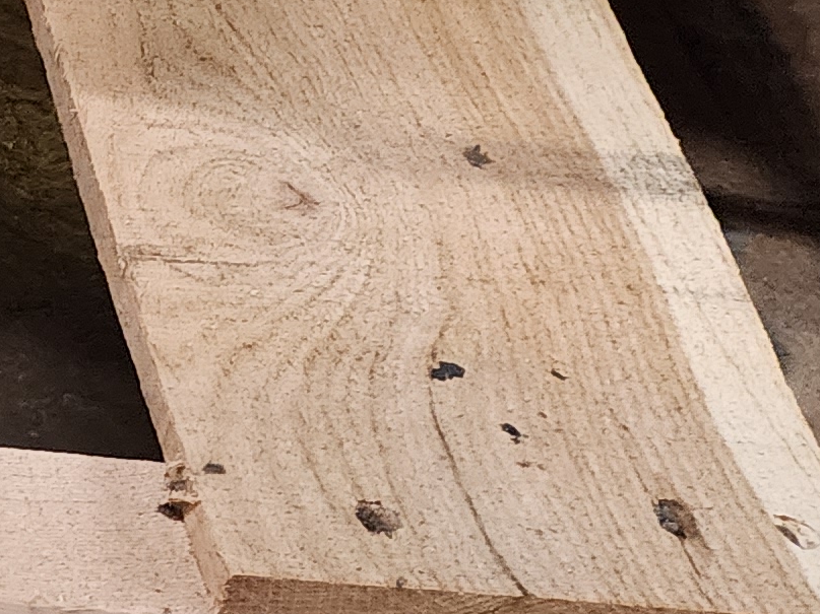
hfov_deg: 13.7
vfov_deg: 12.1
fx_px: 2700
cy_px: -431
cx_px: -1002
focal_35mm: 114
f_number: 1.8
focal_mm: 6.4
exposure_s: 1/60
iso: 800
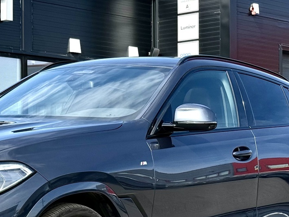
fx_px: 902
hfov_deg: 18.1
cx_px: 65
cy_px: 127
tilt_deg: +1.6
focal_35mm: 108
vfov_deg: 13.7
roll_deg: +0.2
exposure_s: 1/3226
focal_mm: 6.76
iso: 80
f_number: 1.78
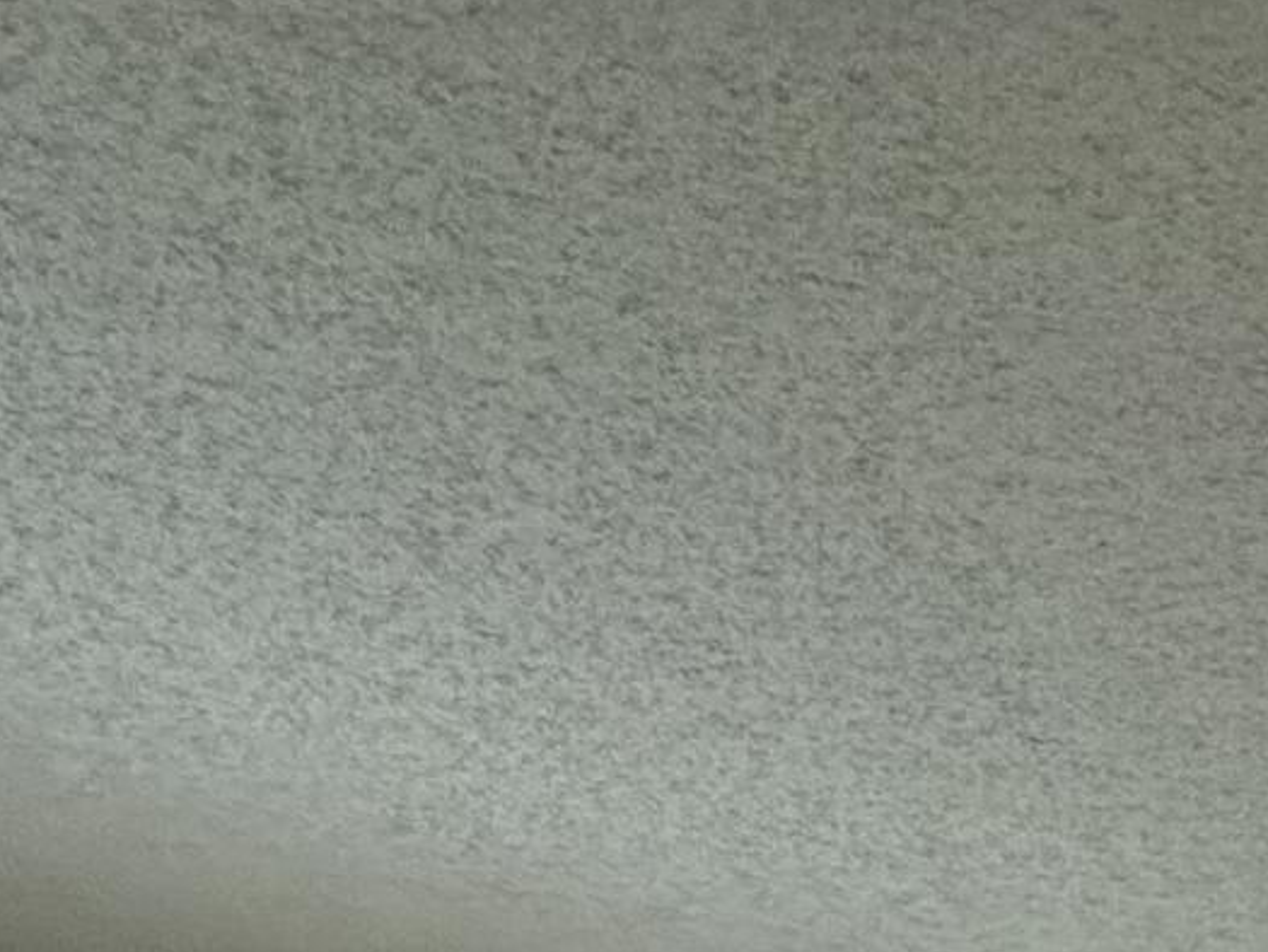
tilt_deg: -11.6
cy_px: 2704
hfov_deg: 16.4
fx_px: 2931
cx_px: 2734
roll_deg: -2.3
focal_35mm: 80
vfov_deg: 11.8
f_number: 2.2
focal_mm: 2.22
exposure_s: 1/120
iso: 250
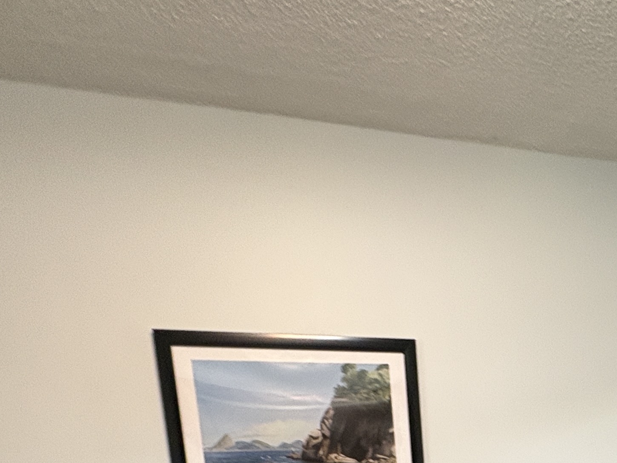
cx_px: 552
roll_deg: +1.1
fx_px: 695
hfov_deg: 43.8
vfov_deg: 29.4
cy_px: 609
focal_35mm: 39
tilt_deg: -9.3
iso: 250
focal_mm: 2.22
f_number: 2.2
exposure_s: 1/60
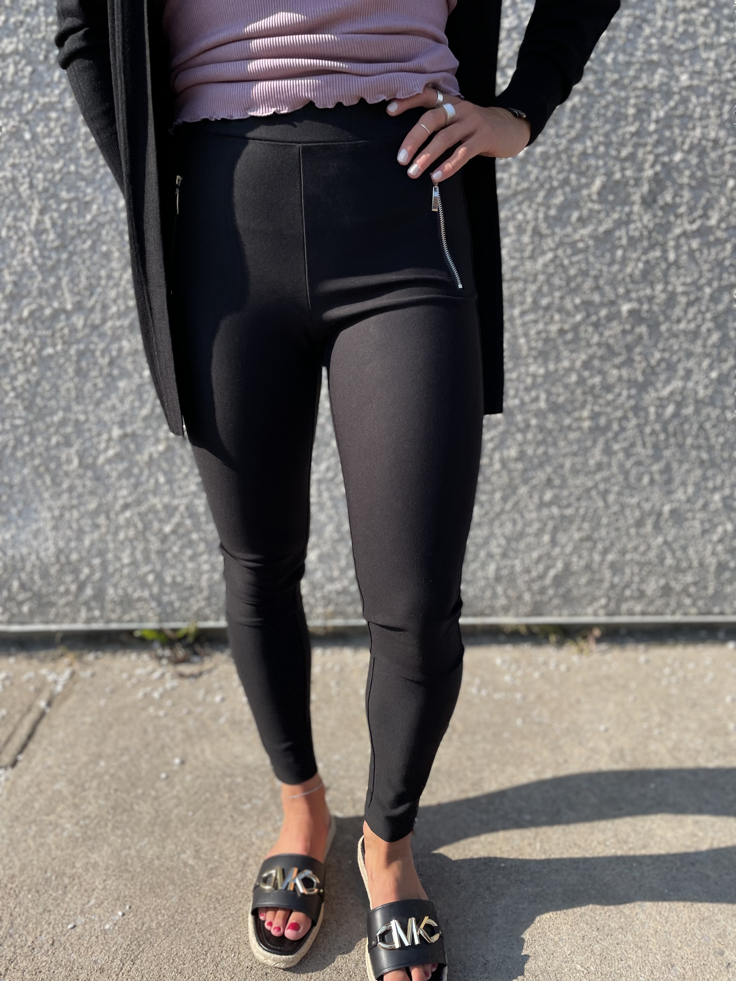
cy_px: 490
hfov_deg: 53.1
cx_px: 368
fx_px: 737
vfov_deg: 67.3
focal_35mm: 26
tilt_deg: -15.9
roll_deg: -2.1
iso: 50
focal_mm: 4.2
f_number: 1.6
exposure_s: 1/2174
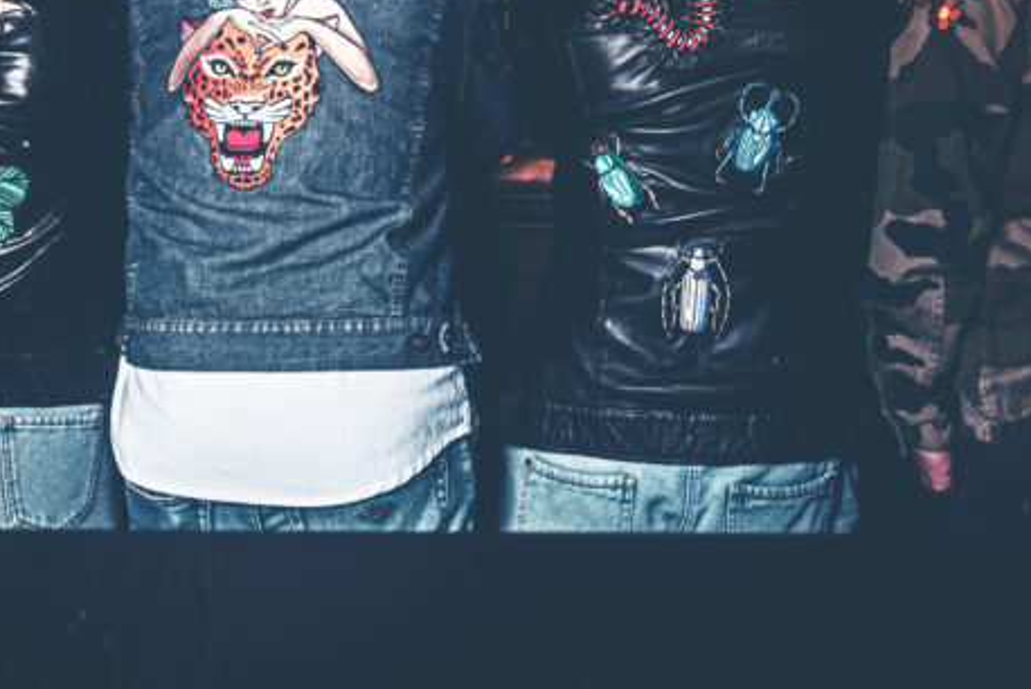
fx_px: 2178
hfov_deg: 26.3
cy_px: -11
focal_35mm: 76
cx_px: 248
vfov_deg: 17.5
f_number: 2.8
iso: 100
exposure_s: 1/200
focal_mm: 34
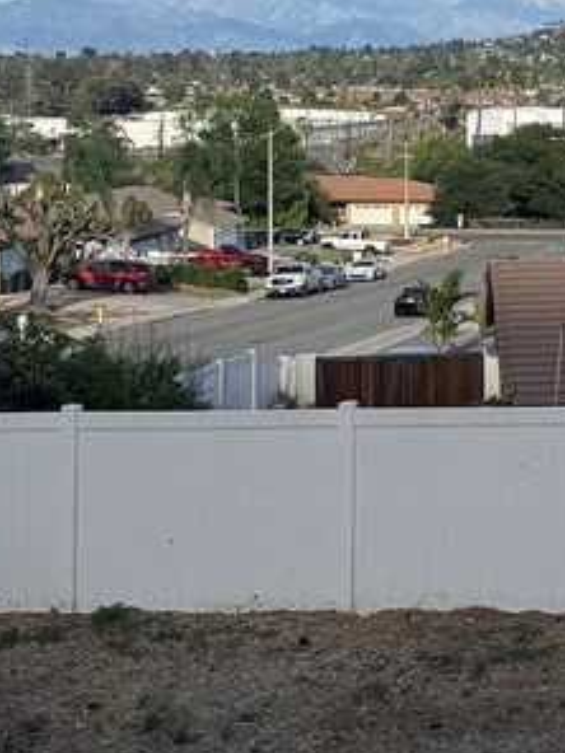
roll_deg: -0.1
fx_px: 1806
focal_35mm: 83
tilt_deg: -0.9
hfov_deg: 16.6
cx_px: 784
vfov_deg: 23.1
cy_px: 120
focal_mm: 6.76
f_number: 1.78
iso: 80
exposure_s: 1/4167
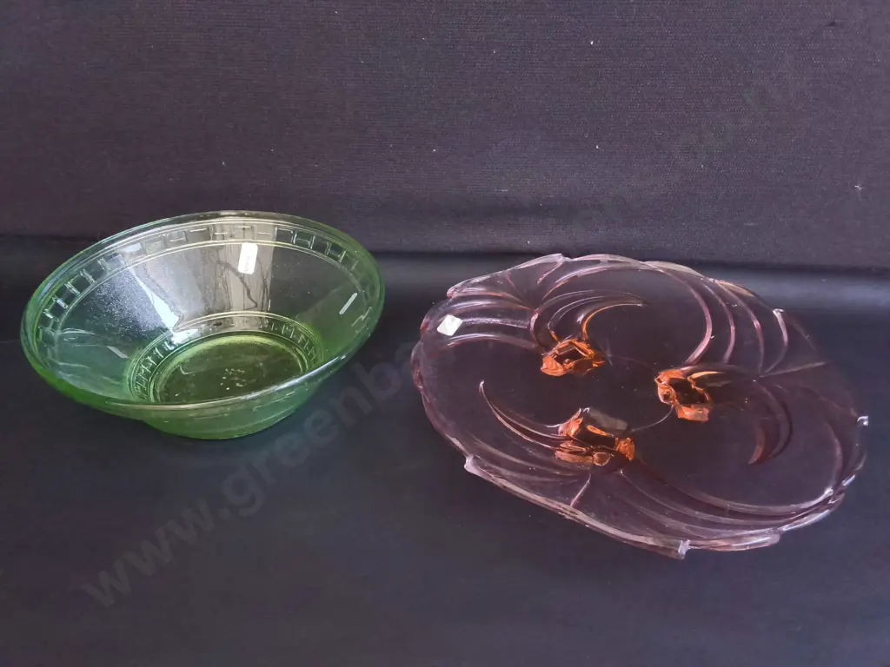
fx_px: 694
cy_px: 334
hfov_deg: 65.3
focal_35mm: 27
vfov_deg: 51.4
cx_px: 445
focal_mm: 2.87
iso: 500
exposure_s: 1/100
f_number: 2
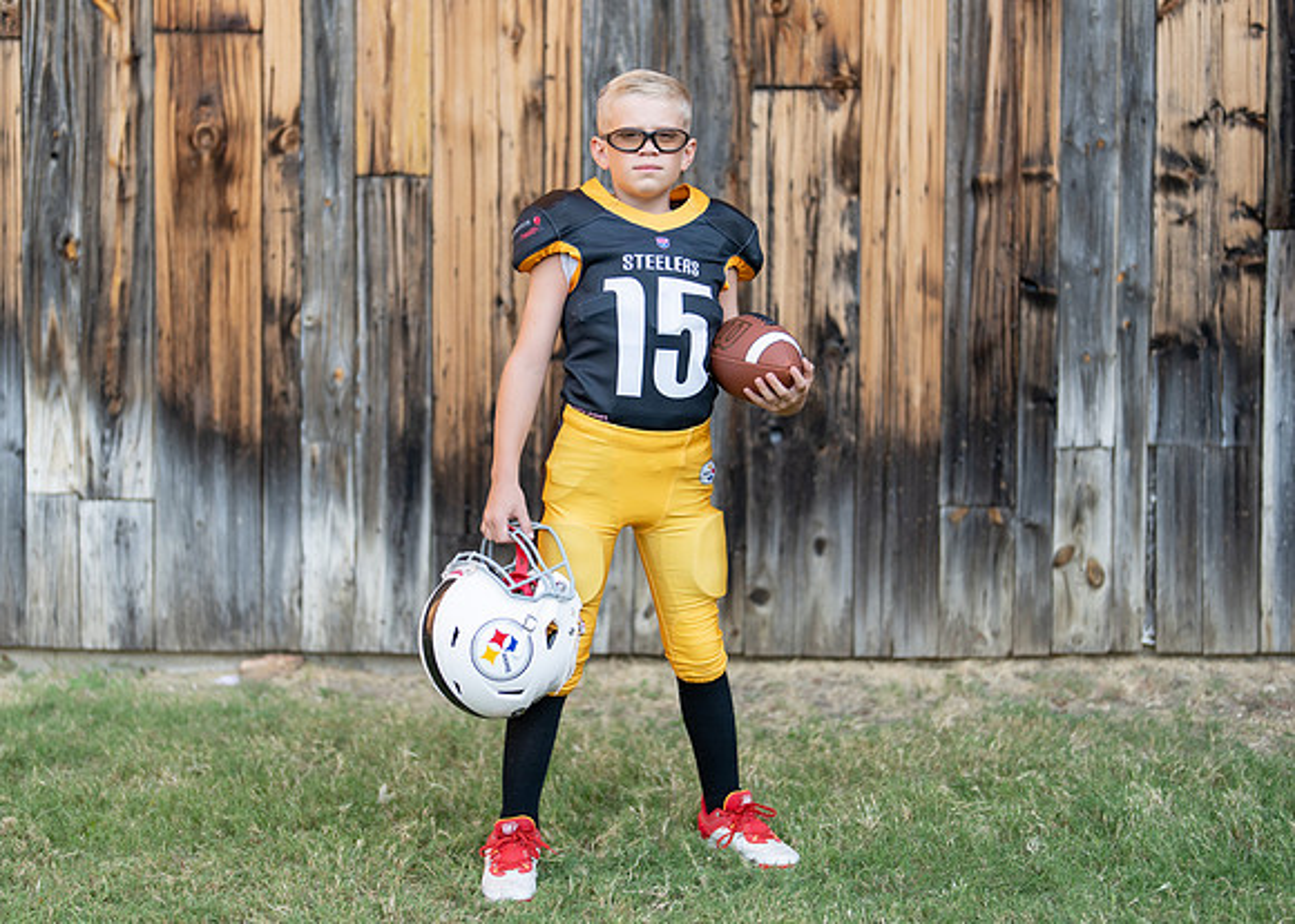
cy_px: 452
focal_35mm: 65
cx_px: 629
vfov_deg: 21.8
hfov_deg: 30.2
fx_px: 2396
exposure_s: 1/2000
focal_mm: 50
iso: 100
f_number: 1.2
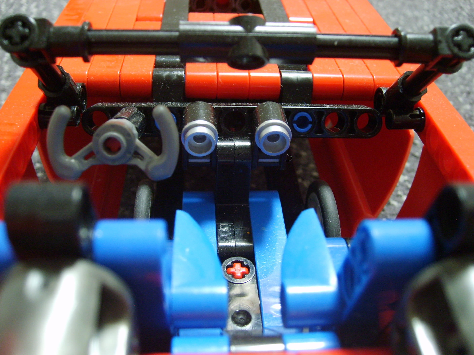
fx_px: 479
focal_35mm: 35
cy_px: 178
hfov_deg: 52.6
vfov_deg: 40.7
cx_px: 237
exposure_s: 1/8
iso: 139
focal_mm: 5.8
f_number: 2.8
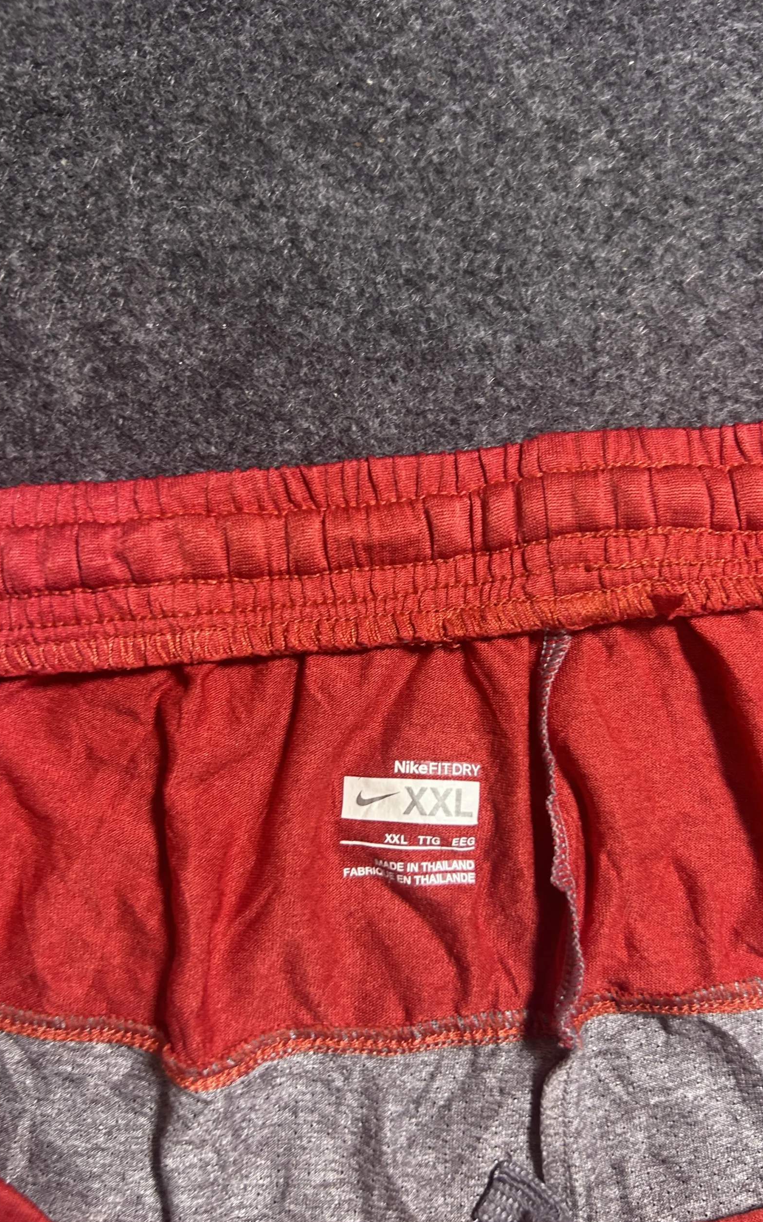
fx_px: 932
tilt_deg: -56.8
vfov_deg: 66.5
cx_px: 435
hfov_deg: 44.4
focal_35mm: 28
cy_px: 616
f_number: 1.5
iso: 250
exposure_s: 1/50
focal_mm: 5.7
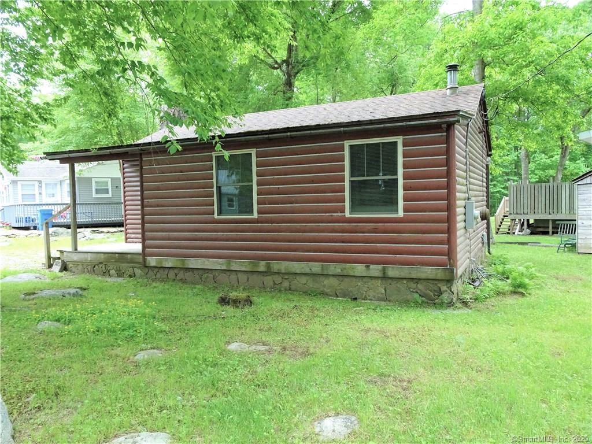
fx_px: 445
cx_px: 296
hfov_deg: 67.3
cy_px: 222
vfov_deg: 53.1
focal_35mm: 26
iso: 400
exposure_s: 1/250
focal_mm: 4.45
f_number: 3.5
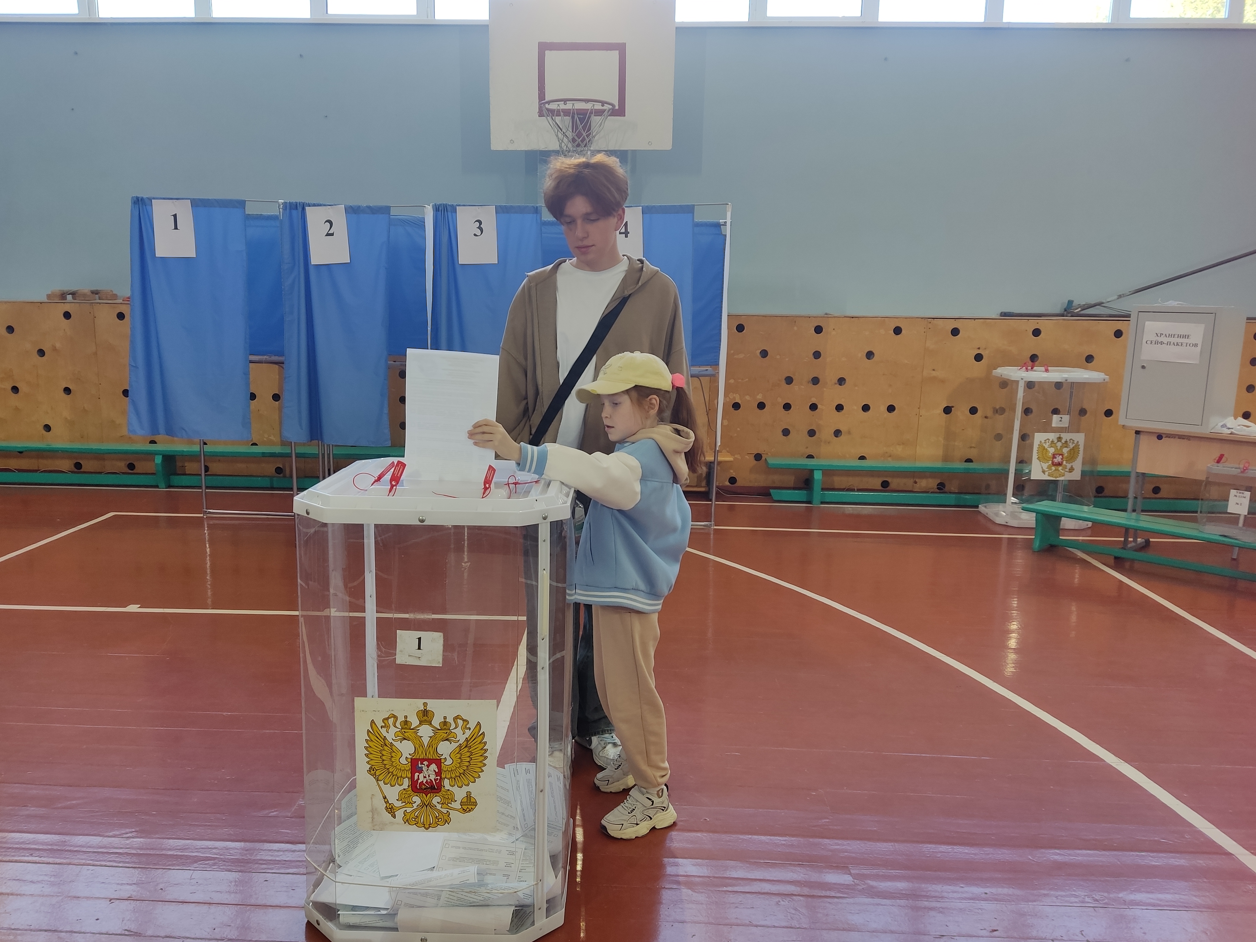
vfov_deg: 51.3
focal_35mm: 27
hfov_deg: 65.2
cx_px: 582
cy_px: 504
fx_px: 980
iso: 95
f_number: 1.79
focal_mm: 4.71
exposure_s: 1/120
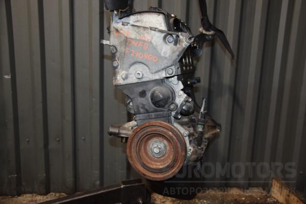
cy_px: 102
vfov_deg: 35.5
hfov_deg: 51.3
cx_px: 153
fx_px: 319
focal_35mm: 38
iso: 800
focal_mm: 25
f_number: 5
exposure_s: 1/60
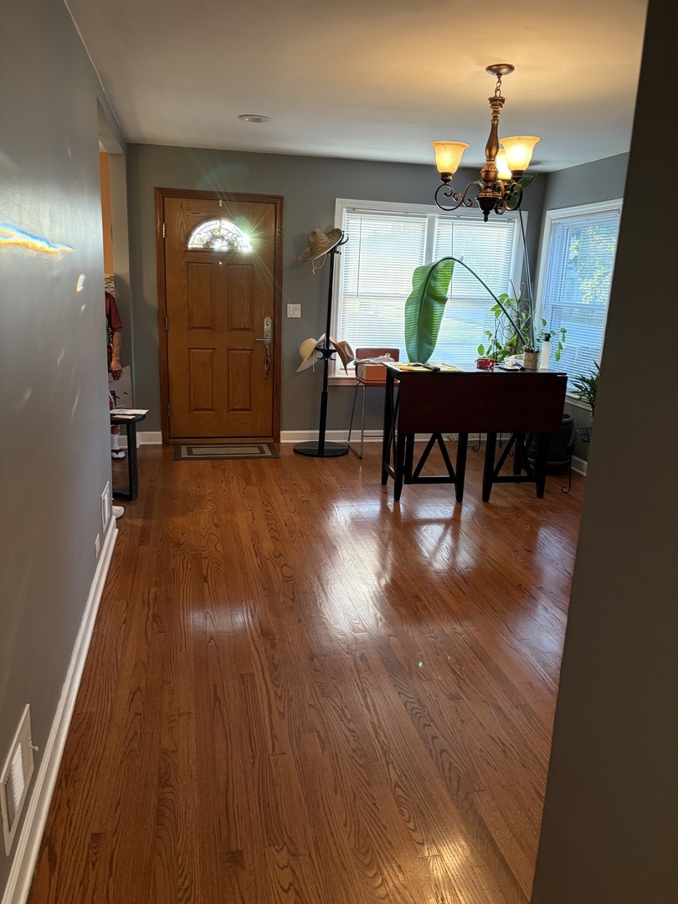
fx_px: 679
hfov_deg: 53.1
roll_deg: -3.5
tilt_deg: -13.7
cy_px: 452
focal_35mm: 26
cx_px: 339
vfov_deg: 67.3
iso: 160
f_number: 1.6
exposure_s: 1/60
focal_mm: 5.96
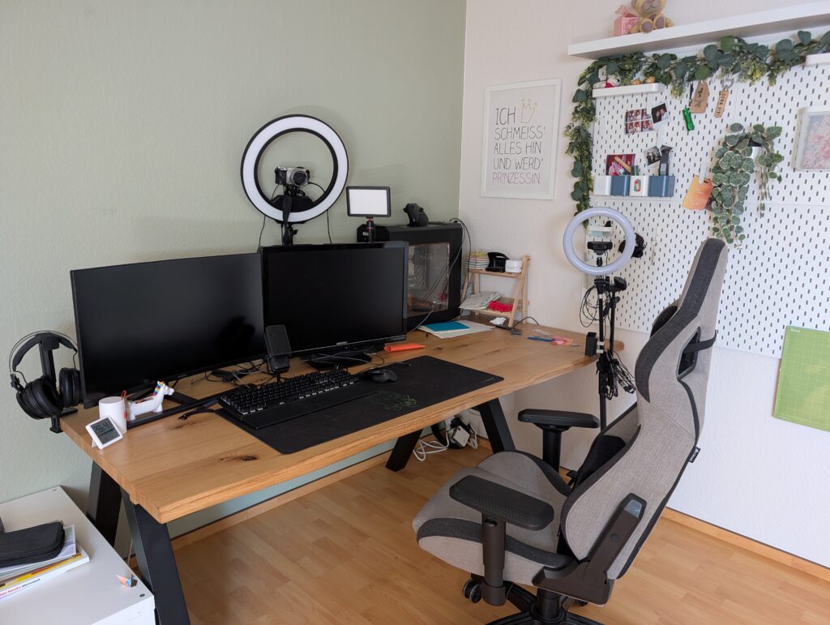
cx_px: 415
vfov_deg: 56.9
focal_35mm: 24
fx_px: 576
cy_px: 312
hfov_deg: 71.5
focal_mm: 6.9
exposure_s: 1/23.8
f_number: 1.68
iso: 238
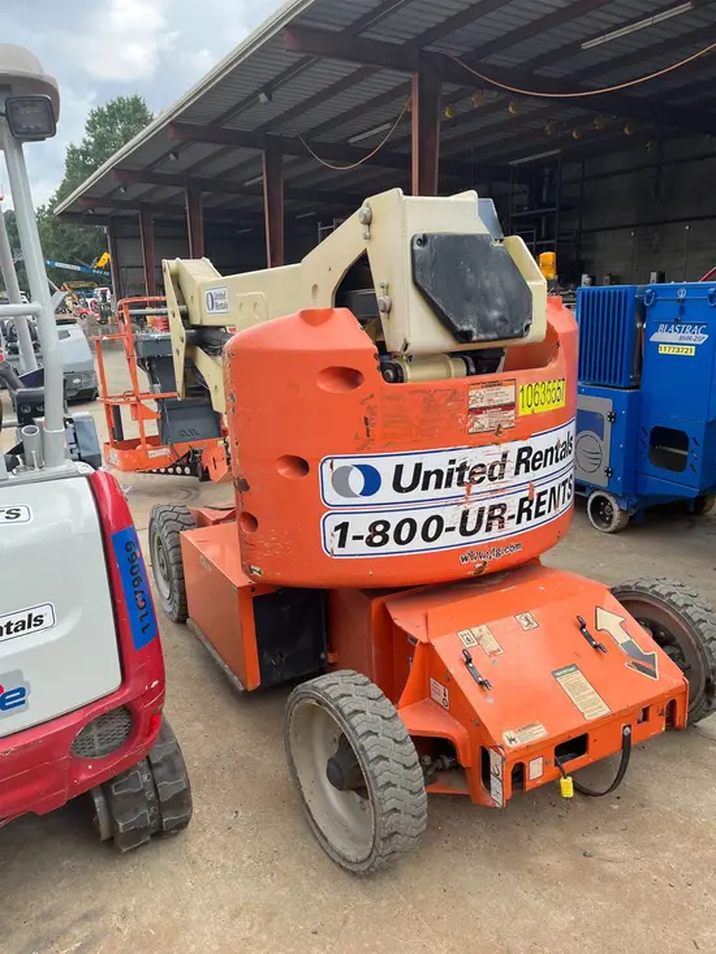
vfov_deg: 67.3
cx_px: 358
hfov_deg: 53.1
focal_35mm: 26
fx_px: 717
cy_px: 477
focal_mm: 5.1
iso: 50
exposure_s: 1/787
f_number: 1.6
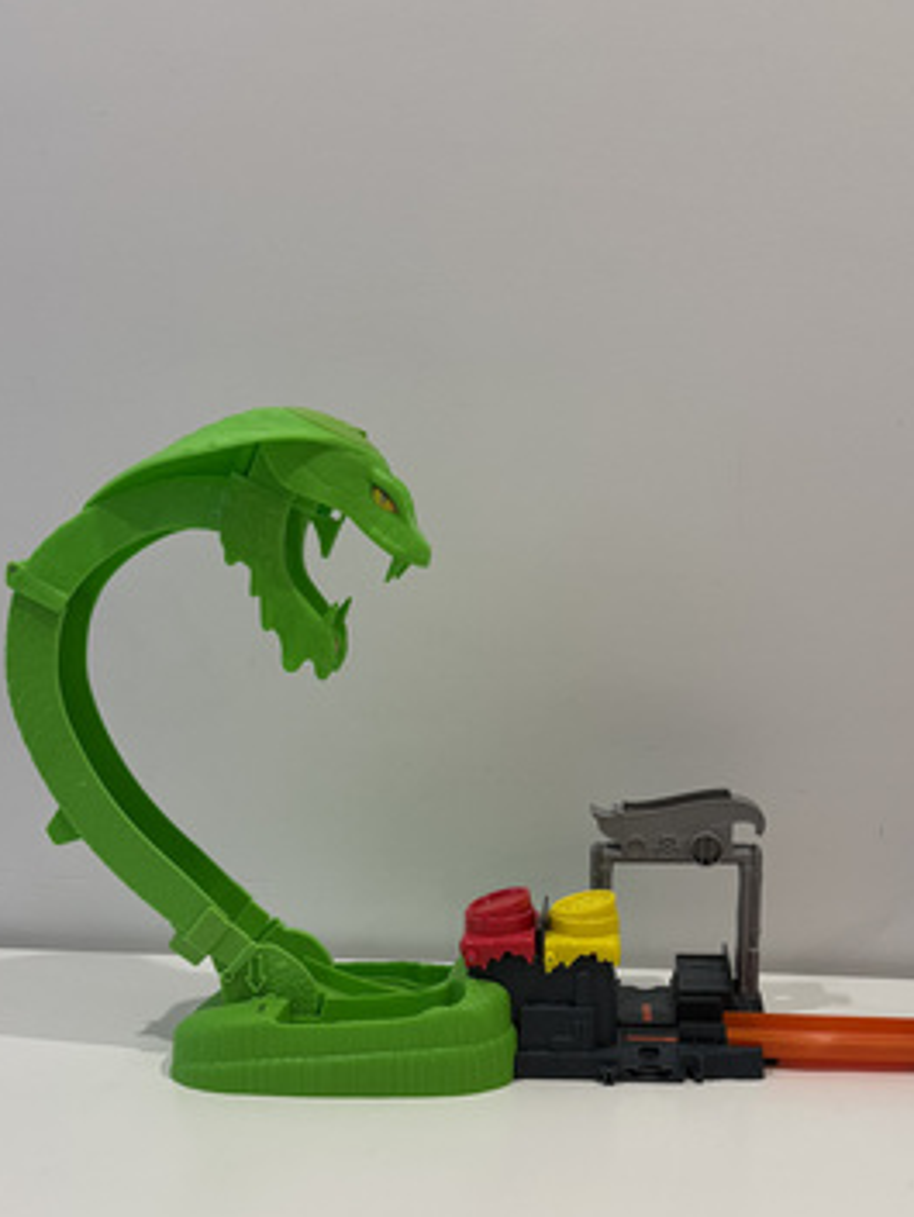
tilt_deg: -12.6
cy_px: 796
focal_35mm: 34
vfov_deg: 53.0
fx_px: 1196
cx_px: 595
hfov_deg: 41.4
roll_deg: -1.0
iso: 200
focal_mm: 6.76
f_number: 1.78
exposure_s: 1/100
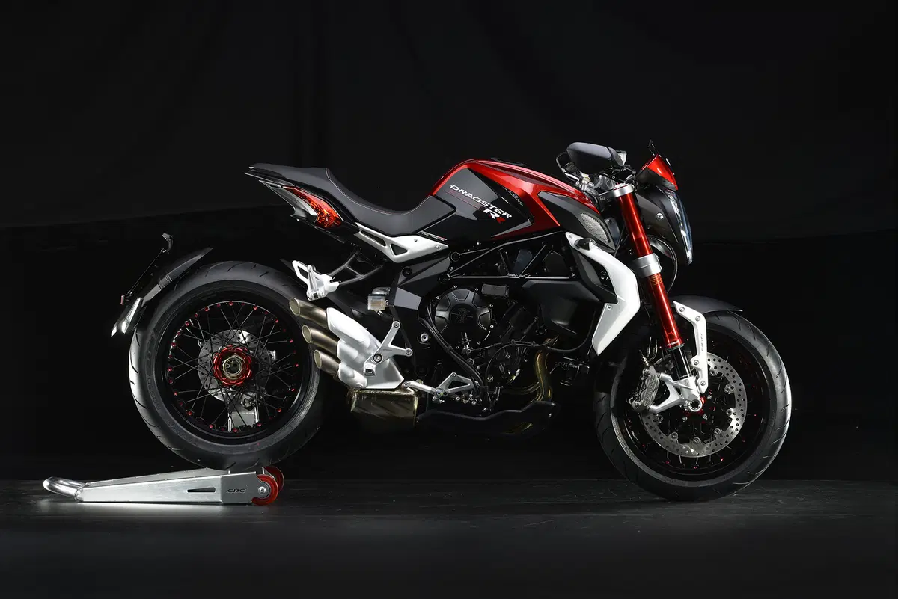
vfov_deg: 11.0
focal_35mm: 125
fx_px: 3119
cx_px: 449
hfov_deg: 16.4
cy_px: 300
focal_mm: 125
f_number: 13
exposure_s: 1/100
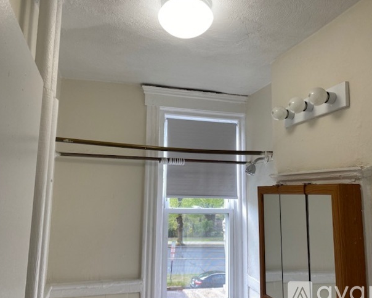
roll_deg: -0.4
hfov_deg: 62.2
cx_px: 182
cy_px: 152
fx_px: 308
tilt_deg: +8.3
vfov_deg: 51.6
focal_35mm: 28
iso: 32
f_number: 1.8
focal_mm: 4.25
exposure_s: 1/133
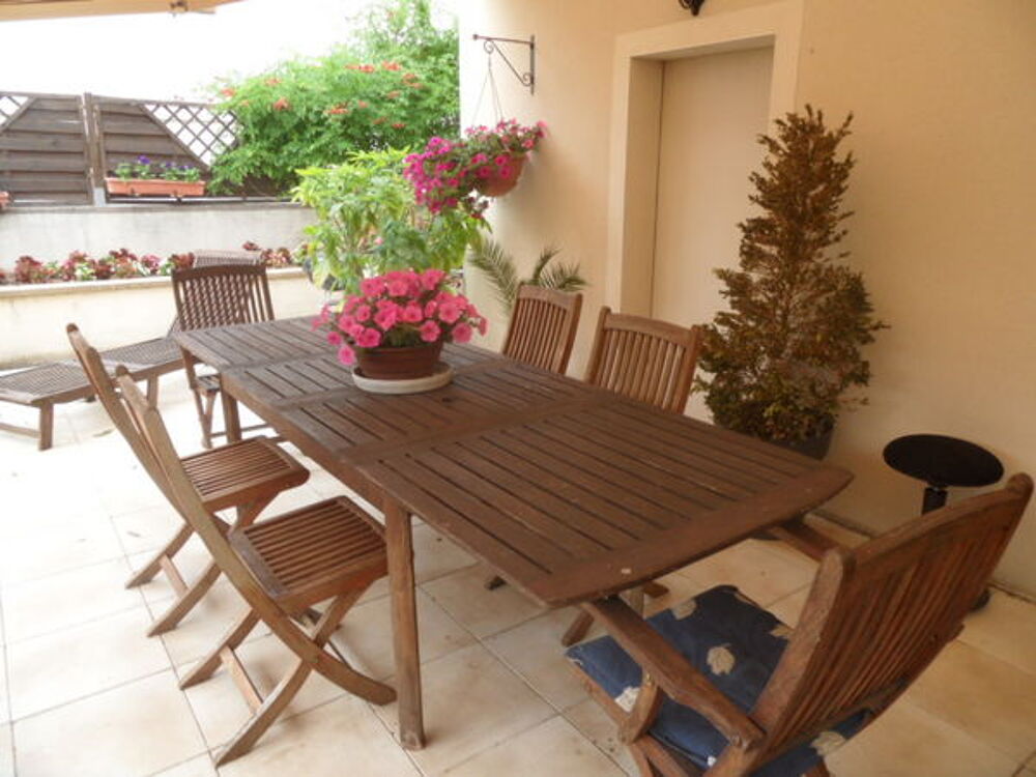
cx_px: 518
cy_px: 388
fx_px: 718
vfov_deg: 56.8
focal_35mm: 24
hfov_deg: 71.6
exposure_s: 1/90
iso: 80
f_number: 3.2
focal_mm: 3.9
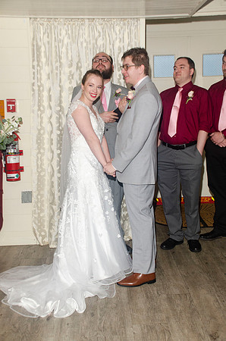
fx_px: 440
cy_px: 170
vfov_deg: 42.4
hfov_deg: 28.8
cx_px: 113
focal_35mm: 46
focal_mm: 31
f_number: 5.6
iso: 400
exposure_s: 1/60
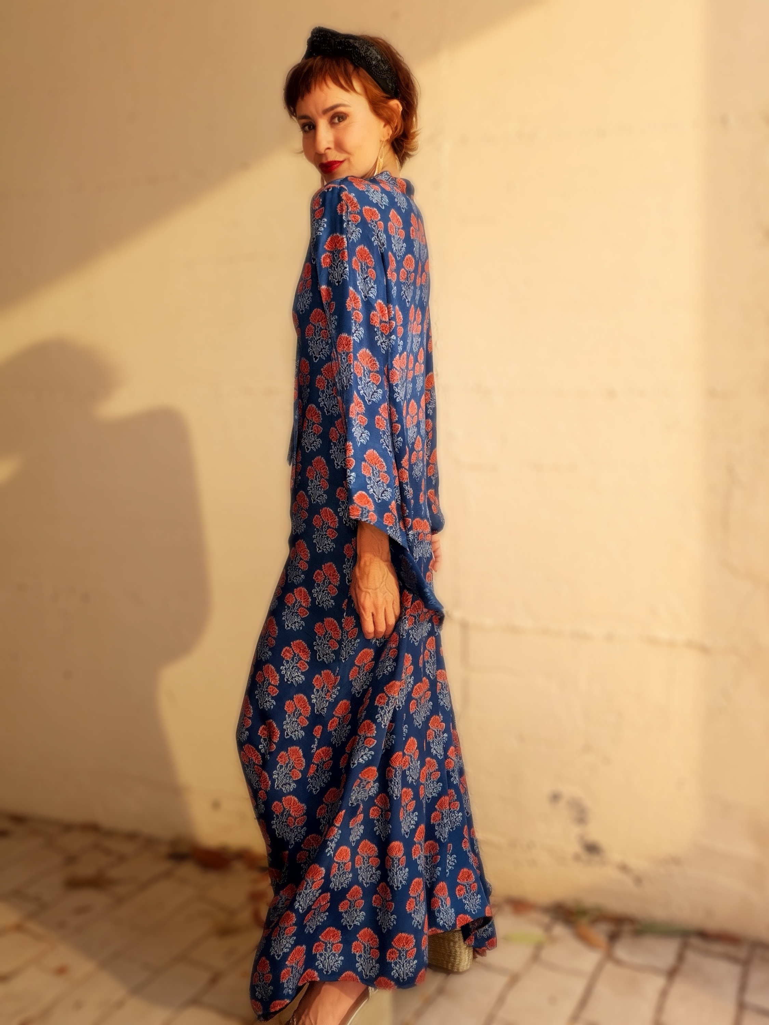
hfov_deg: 46.8
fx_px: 889
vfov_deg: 60.0
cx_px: 384
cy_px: 512
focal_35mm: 30
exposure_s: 1/466
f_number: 1.9
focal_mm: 2.71
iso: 25
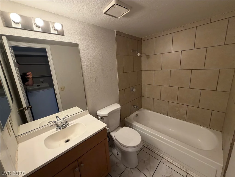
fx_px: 95
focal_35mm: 14
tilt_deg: -12.5
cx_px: 118
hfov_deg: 102.1
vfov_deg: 85.7
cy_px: 88
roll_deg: +4.2
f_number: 2.2
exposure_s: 1/120
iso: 200
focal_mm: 2.22
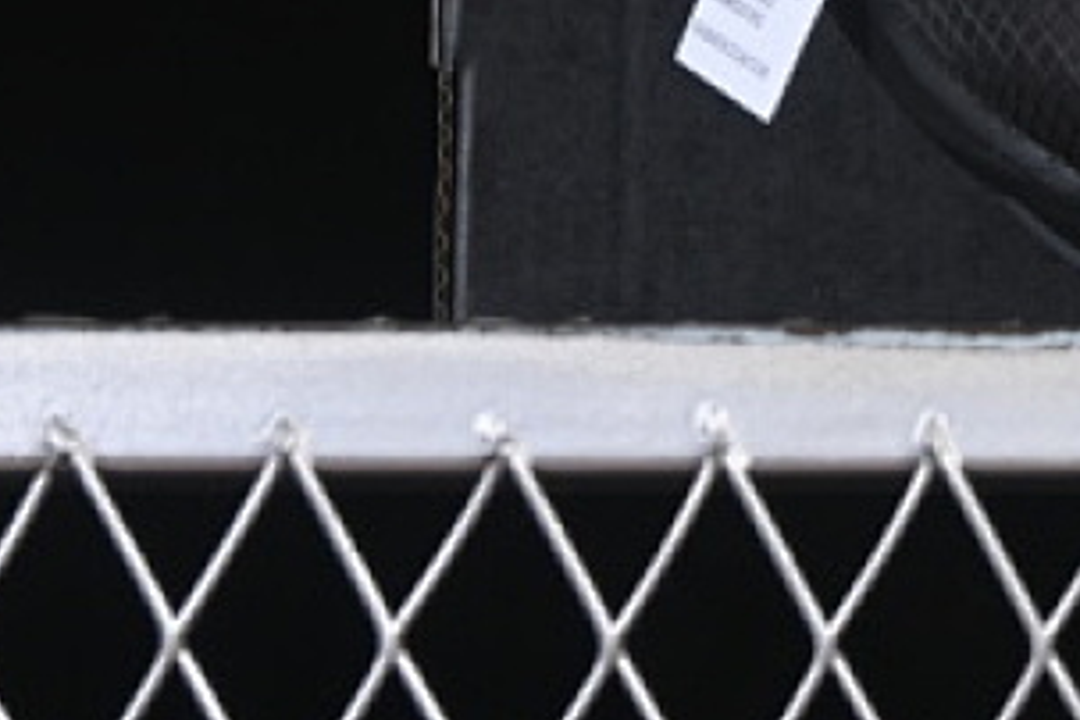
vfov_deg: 5.1
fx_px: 8009
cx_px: 1814
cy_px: -470
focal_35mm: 267
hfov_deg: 7.5
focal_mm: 50
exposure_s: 1/50
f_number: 6.3
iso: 160
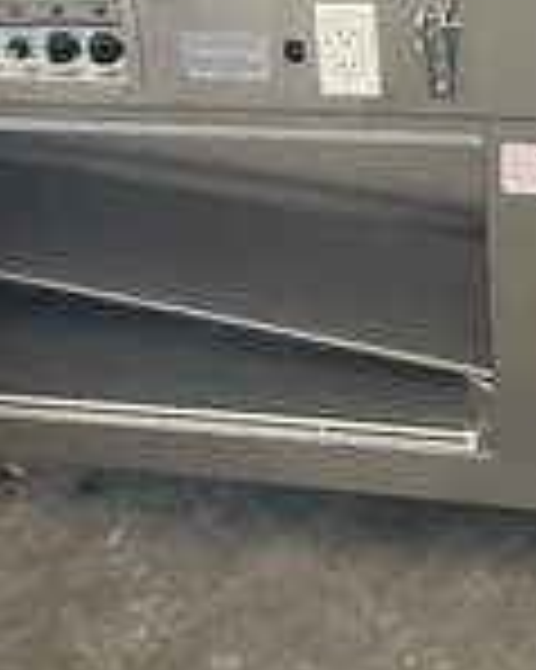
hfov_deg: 20.1
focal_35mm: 76
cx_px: 284
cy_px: 22
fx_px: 1509
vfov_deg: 24.1
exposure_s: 1/60
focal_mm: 3
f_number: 1.8
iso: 250
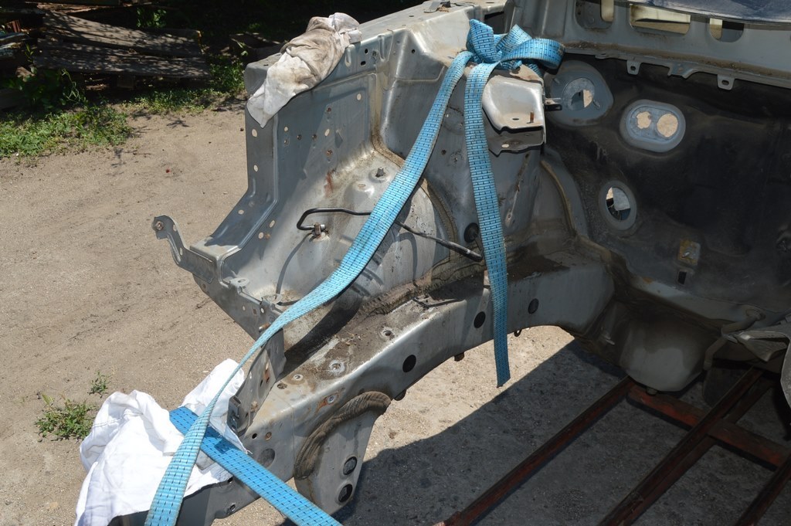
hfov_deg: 53.2
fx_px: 790
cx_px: 396
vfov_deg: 36.8
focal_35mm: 36
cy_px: 263
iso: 100
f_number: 10
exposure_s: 1/200
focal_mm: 24
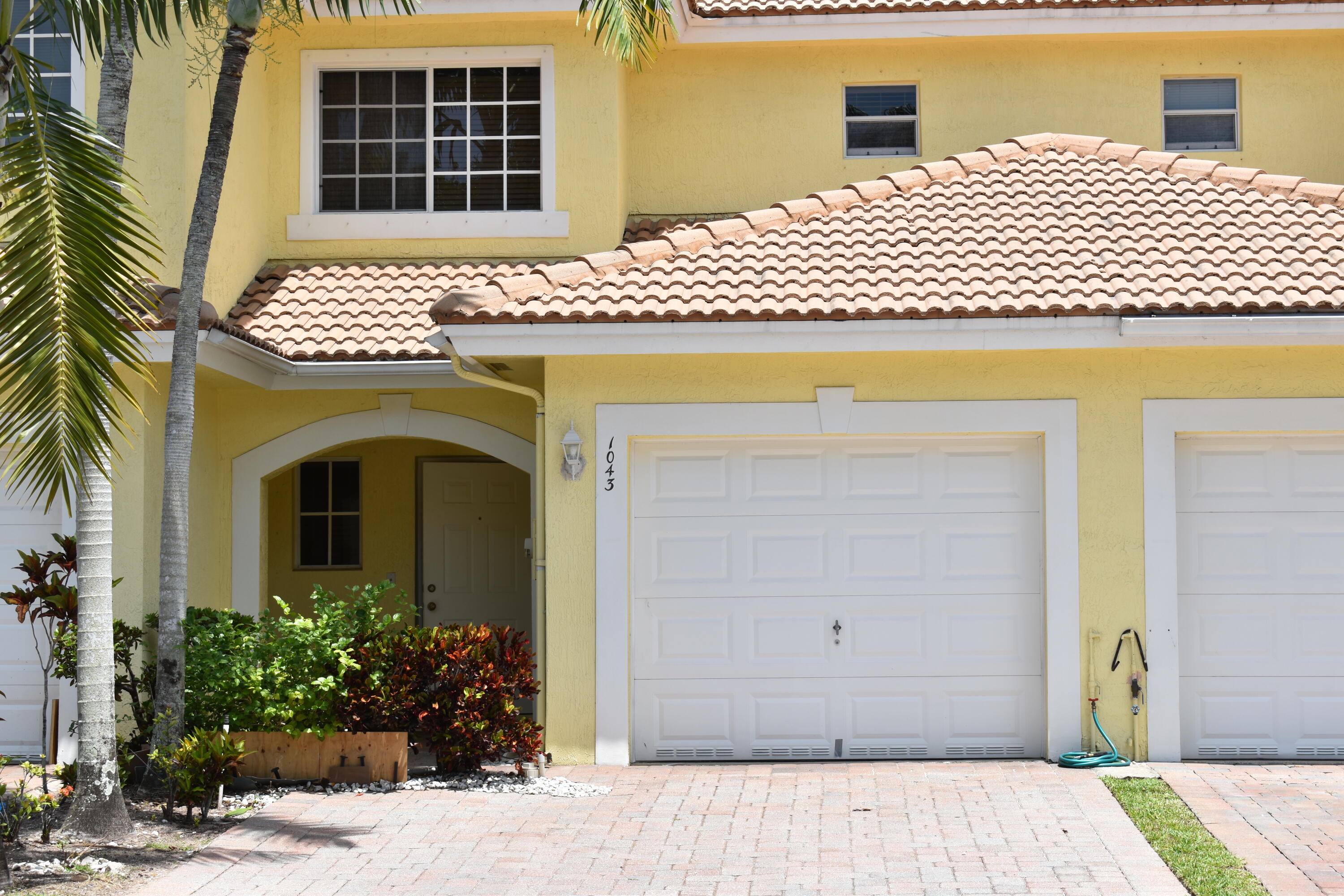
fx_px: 2688
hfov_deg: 28.1
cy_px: 448
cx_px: 672
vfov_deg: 18.9
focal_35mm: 72
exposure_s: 1/250
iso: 110
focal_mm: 48
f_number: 8
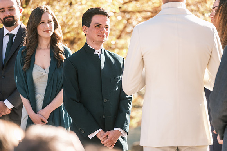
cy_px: 76
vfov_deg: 6.5
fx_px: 1324
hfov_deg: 9.8
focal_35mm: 210
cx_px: 114
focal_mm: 140
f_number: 2.8
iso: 200
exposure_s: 1/850
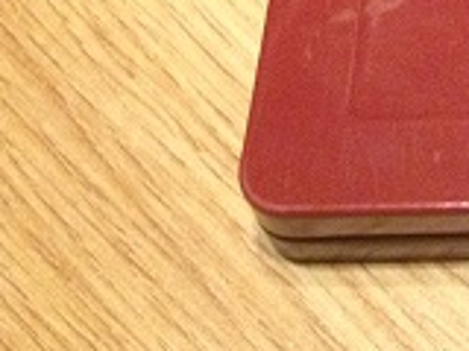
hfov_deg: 12.7
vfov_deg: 9.9
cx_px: 882
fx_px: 1897
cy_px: -322
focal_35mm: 140
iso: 320
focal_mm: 4.28
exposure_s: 1/20
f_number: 2.4
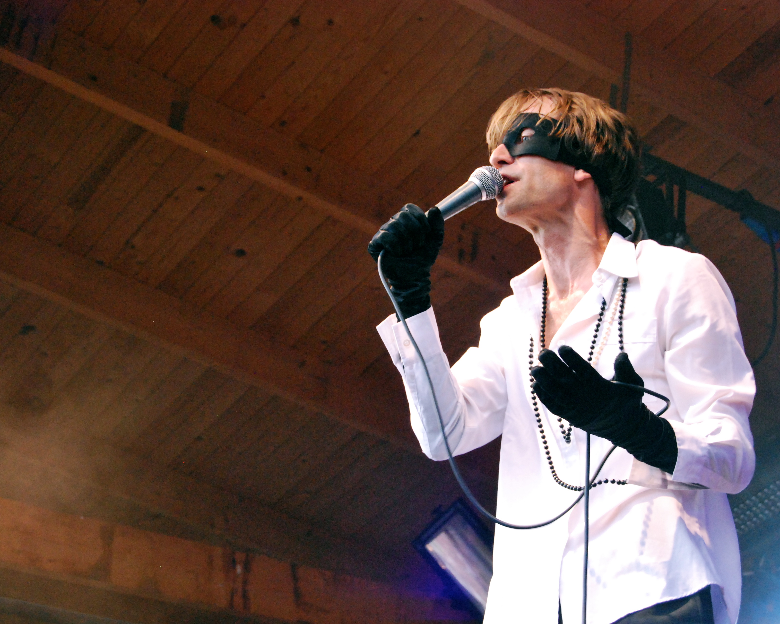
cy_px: 312
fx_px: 1962
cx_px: 416
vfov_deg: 18.1
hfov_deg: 22.5
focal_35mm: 85
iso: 1600
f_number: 7.1
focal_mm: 50
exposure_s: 1/200
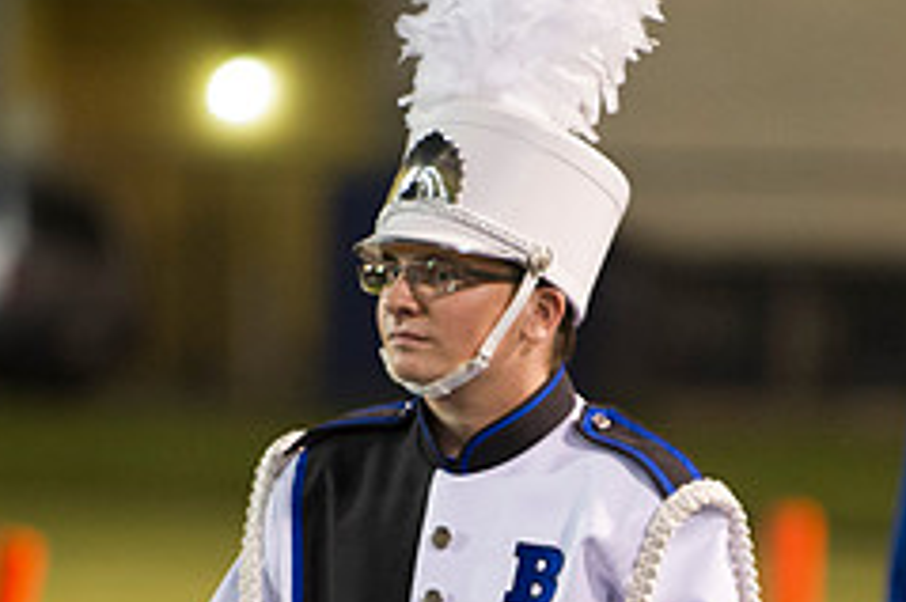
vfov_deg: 2.8
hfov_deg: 4.3
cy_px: 572
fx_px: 12197
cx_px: 588
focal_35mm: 485
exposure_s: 1/160
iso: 3200
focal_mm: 200
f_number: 2.8
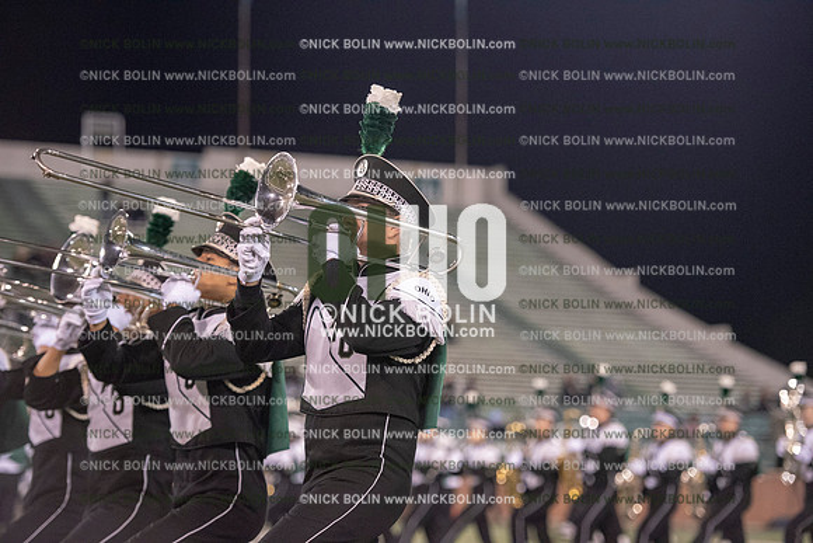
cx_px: 406
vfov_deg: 11.2
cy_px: 272
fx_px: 2756
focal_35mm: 122
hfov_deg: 16.8
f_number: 3.2
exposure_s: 1/1250
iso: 5000
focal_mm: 122
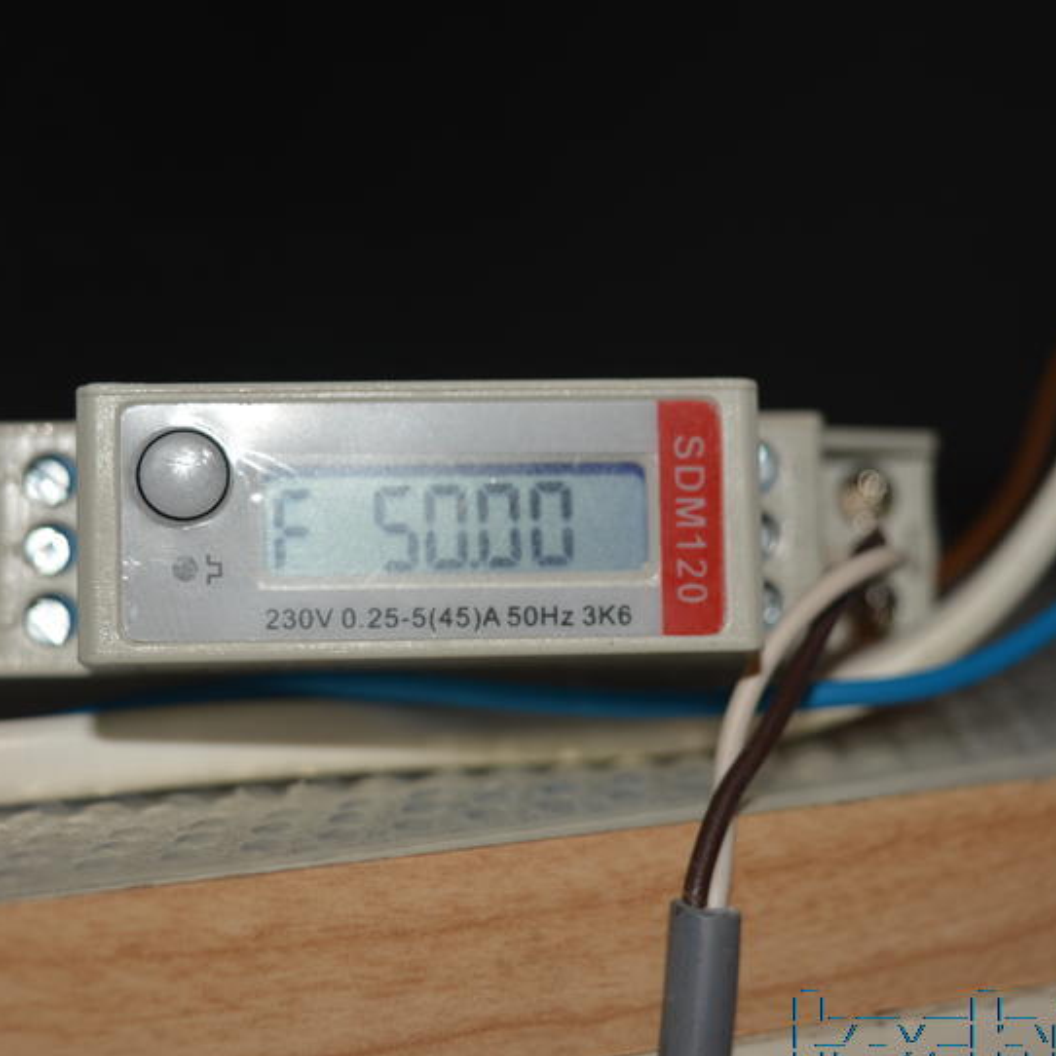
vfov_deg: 21.6
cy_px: 494
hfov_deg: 21.6
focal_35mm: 80
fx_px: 2761
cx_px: 559
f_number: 4.5
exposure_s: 1/60
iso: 125
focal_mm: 34
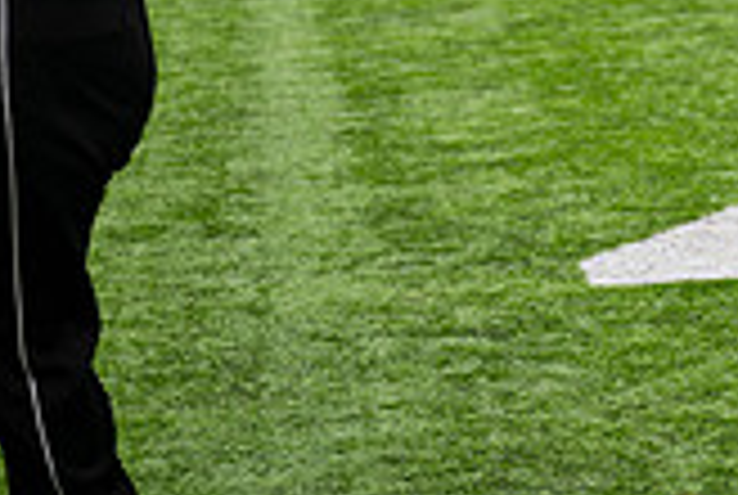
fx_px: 4128
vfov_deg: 6.7
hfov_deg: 9.8
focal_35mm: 201
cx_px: 1238
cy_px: -322
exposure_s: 1/500
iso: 160
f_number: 2.8
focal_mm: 57
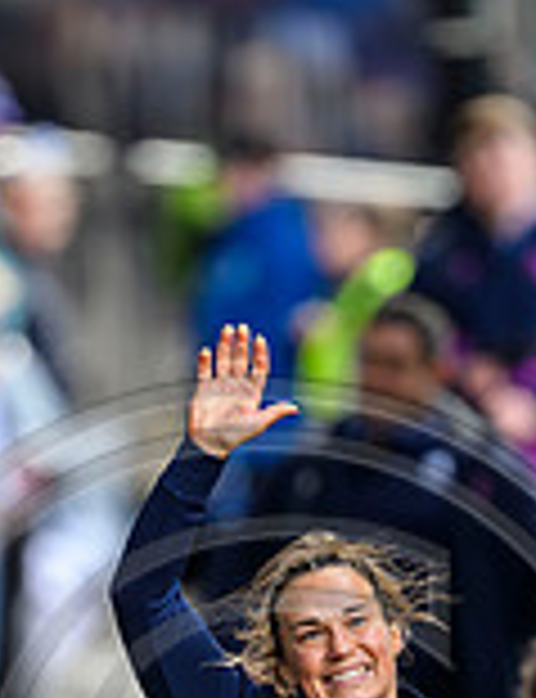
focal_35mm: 1676
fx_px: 34092
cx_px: 295
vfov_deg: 1.2
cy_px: 828
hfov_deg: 0.9
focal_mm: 400
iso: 800
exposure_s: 1/1250
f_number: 3.2
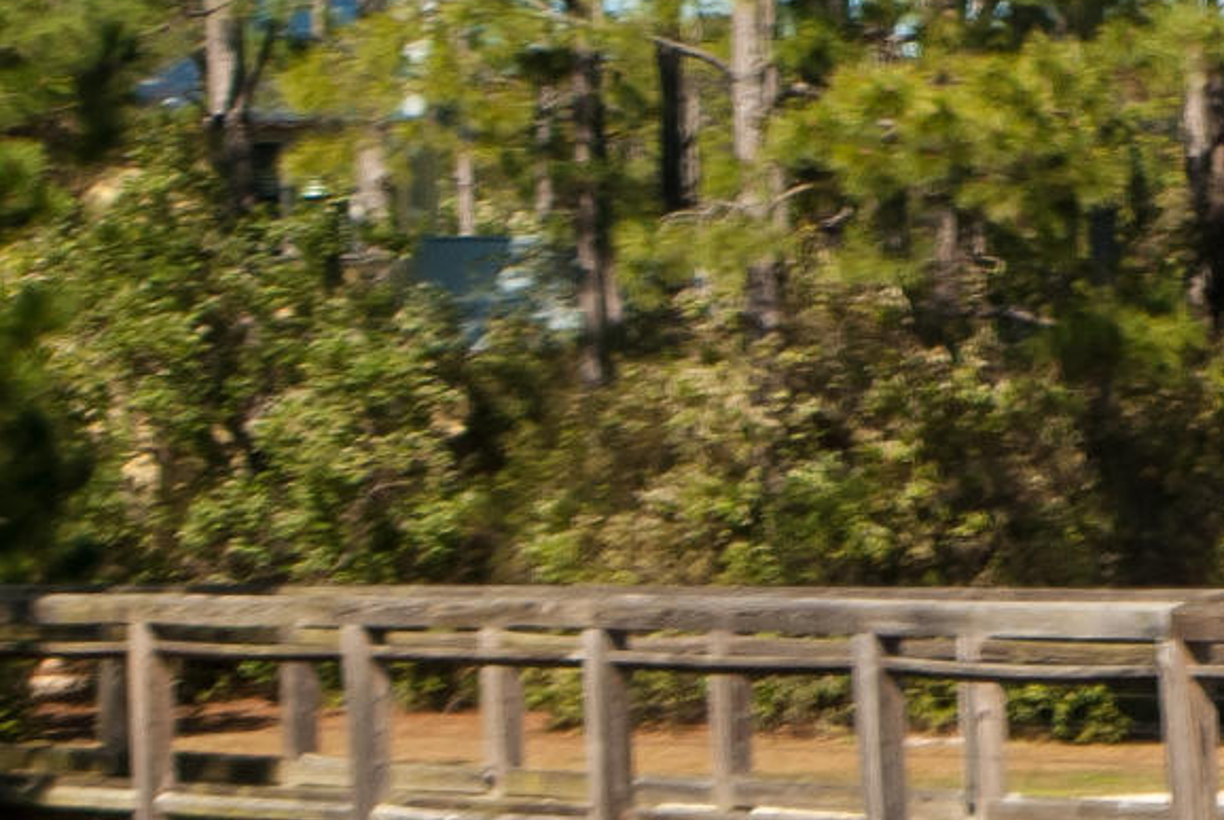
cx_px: 2939
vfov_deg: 7.4
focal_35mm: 187
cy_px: 405
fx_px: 6366
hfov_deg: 9.7
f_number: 8
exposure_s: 1/250
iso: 200
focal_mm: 24
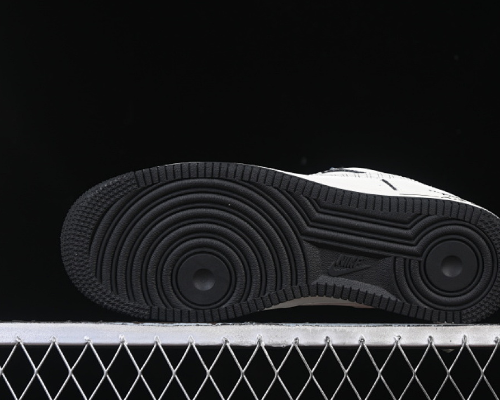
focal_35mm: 85
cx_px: 292
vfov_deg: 18.1
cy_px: 199
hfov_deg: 22.5
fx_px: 1258
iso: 160
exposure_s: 1/60
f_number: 6.3
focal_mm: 50
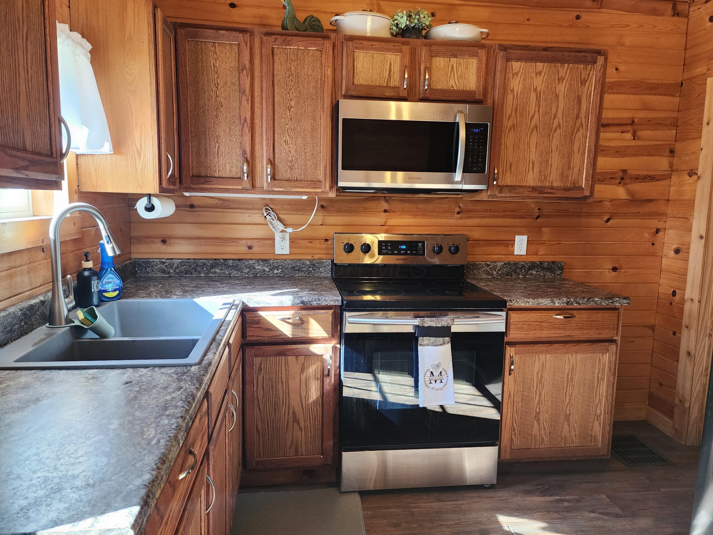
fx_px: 474
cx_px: 356
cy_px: 268
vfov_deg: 58.9
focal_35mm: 23
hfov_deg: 73.9
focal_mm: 6.4
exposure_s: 1/120
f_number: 1.8
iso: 320
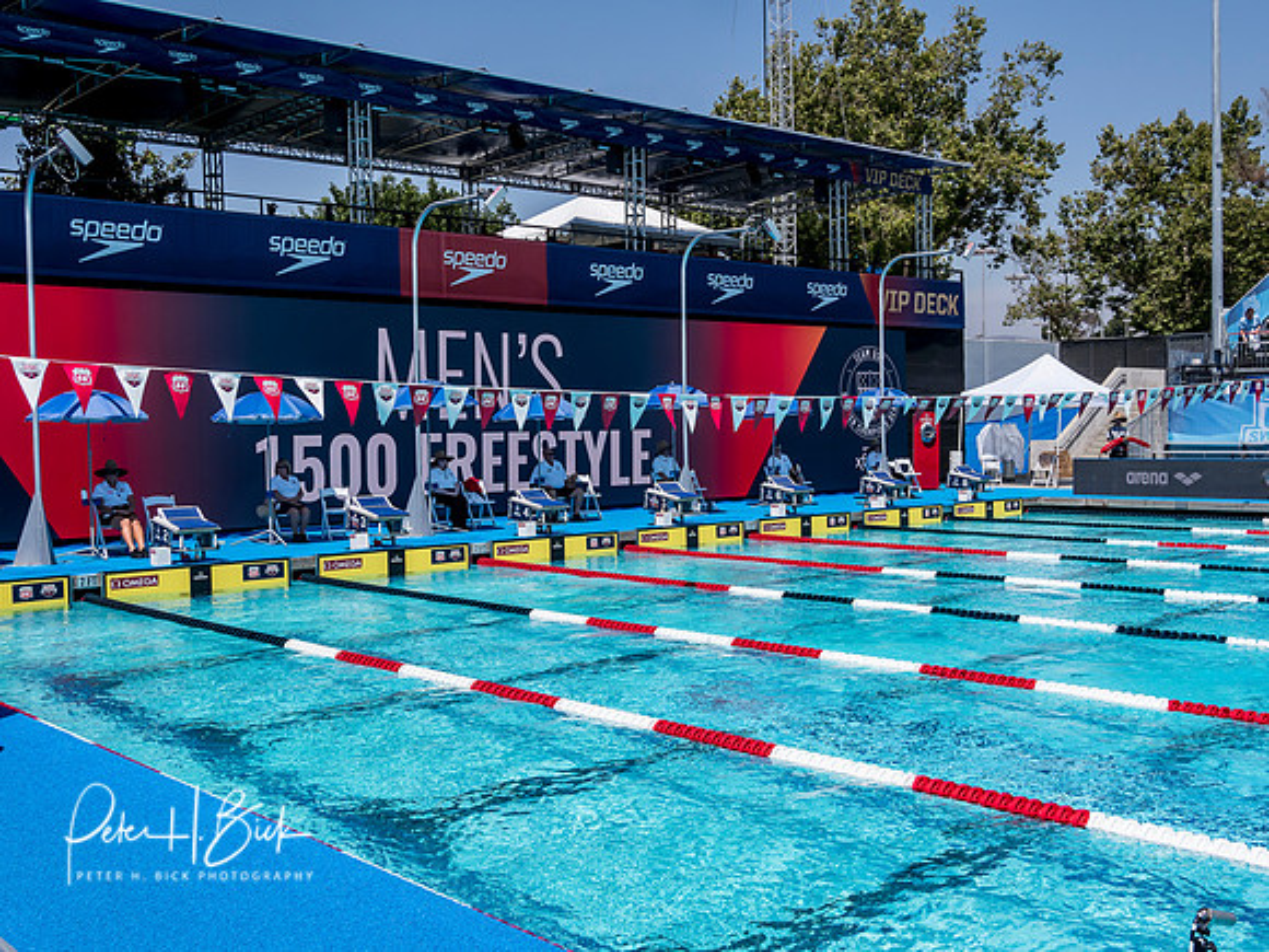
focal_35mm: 36
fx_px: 1320
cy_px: 476
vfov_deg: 39.7
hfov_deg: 51.4
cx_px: 634
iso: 400
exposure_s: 1/1000
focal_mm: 18
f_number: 8
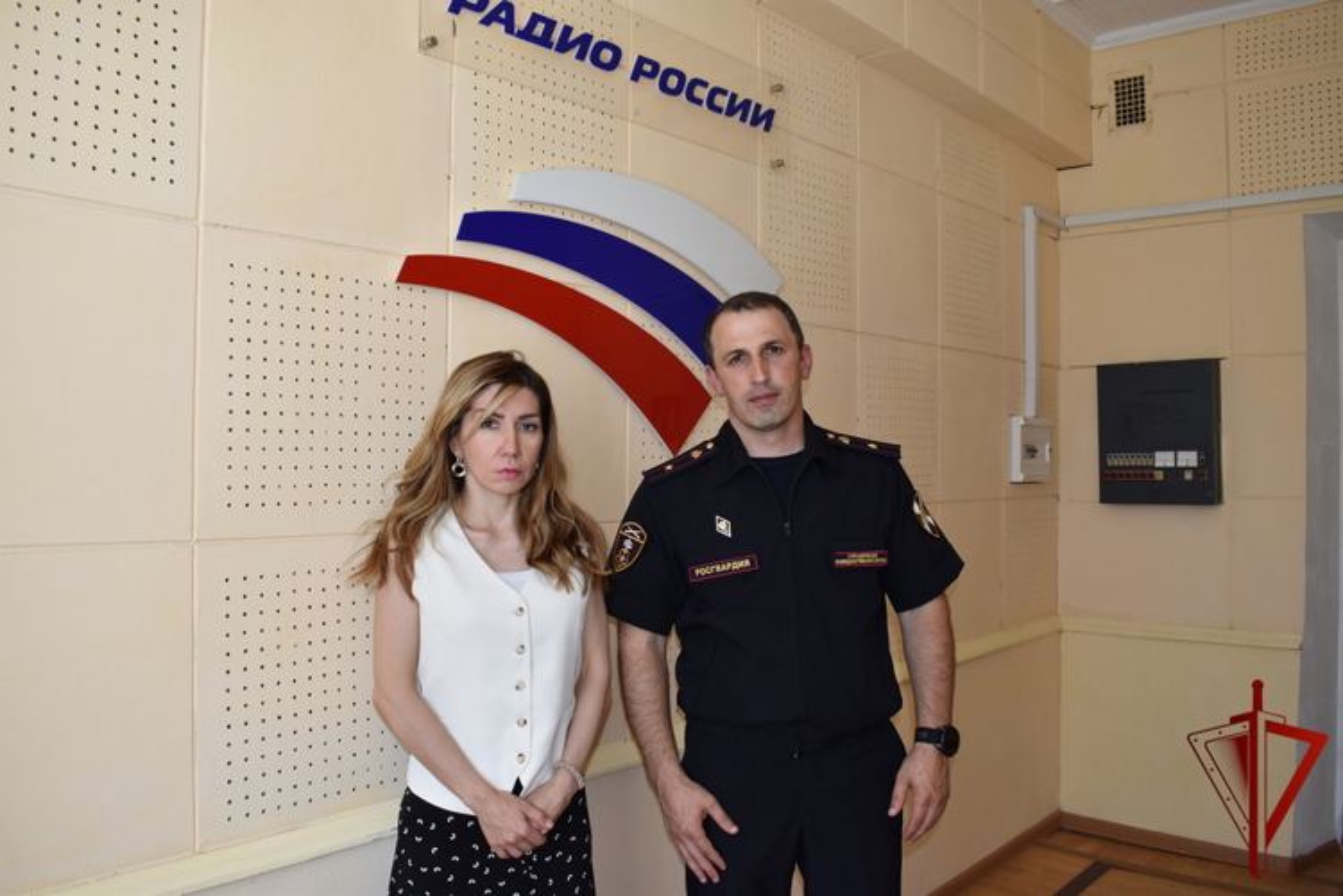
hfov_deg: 61.9
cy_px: 448
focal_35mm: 30
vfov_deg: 43.6
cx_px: 672
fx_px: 1119
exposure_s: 1/125
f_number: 5.6
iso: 720
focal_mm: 20
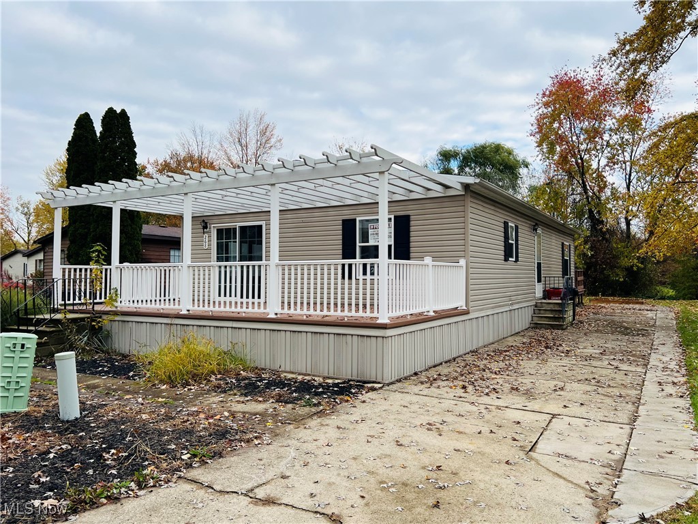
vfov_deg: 53.1
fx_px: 524
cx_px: 349
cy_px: 262
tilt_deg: +1.7
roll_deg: +0.7
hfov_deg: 67.3
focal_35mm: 26
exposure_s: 1/1531
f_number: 1.5
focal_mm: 5.7
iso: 50
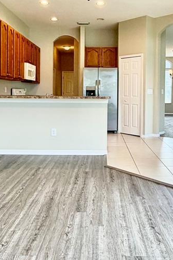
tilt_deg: -1.0
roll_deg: -0.8
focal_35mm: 35
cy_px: 98
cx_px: 104
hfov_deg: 37.7
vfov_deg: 53.9
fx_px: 252
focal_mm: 2.22
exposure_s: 1/120
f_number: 2.2
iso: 160
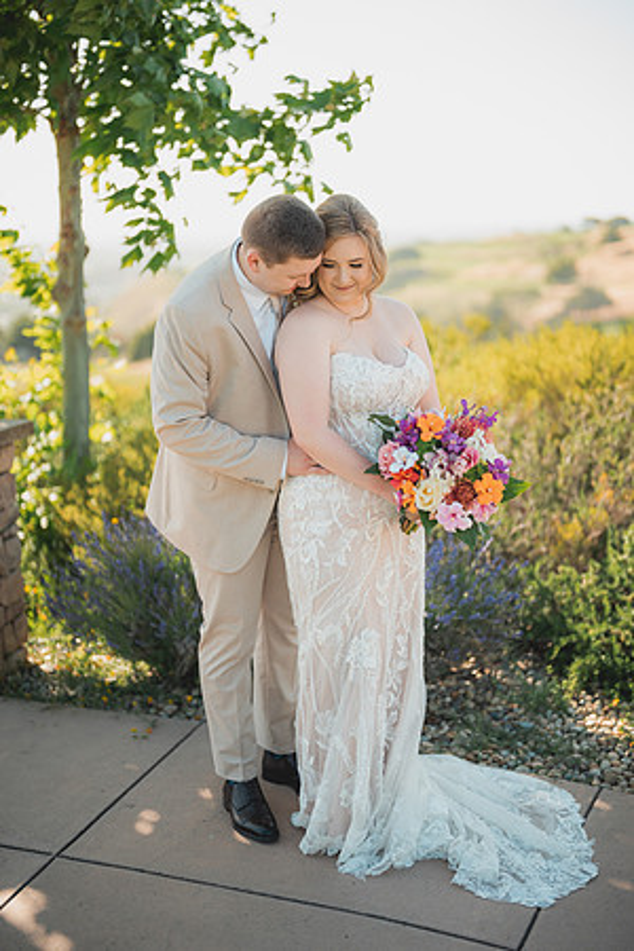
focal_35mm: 50
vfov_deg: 39.6
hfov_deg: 27.0
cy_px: 476
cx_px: 317
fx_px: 1321
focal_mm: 50
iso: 50
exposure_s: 1/1250
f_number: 1.2
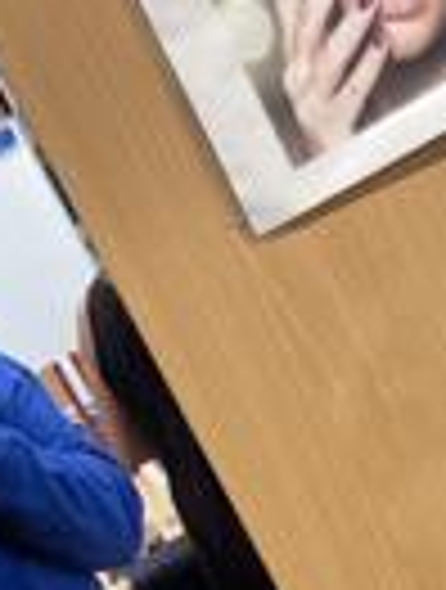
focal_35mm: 95
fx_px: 1624
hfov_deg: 15.5
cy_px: 856
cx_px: 351
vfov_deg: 18.5
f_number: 1.6
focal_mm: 5.1
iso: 125
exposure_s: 1/100
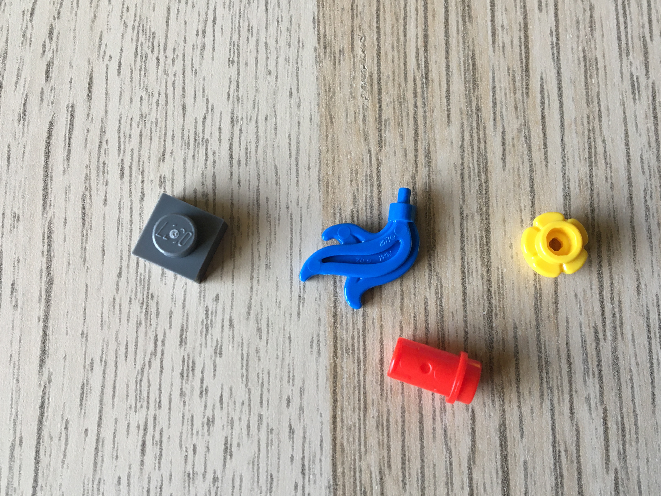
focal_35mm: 36
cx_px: 361
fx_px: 687
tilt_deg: -79.8
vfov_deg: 39.6
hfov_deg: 51.3
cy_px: 236
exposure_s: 1/33
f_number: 2.2
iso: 32
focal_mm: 4.15
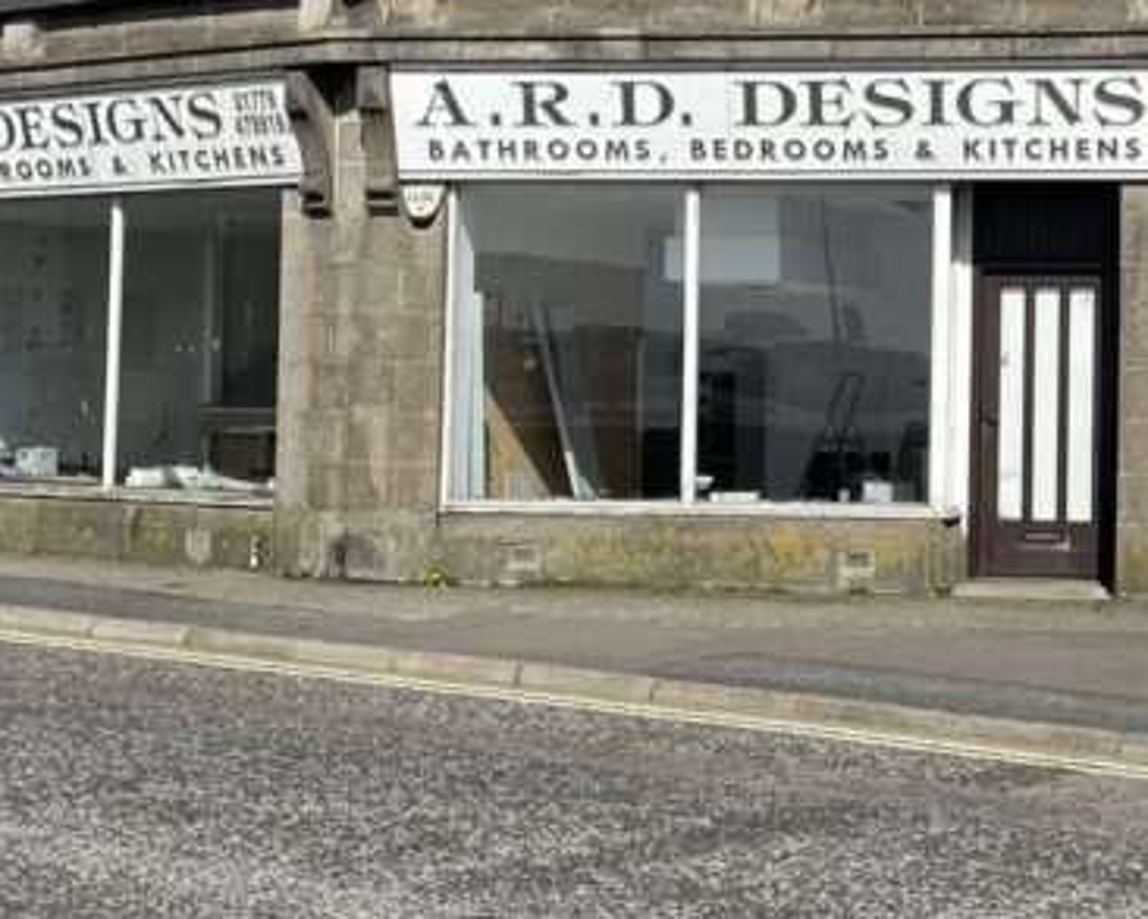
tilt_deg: +3.2
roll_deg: +0.0
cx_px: 1076
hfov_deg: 25.7
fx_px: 2413
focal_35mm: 71
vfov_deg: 21.5
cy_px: 301
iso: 32
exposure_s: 1/4831
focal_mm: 4.2
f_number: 1.6
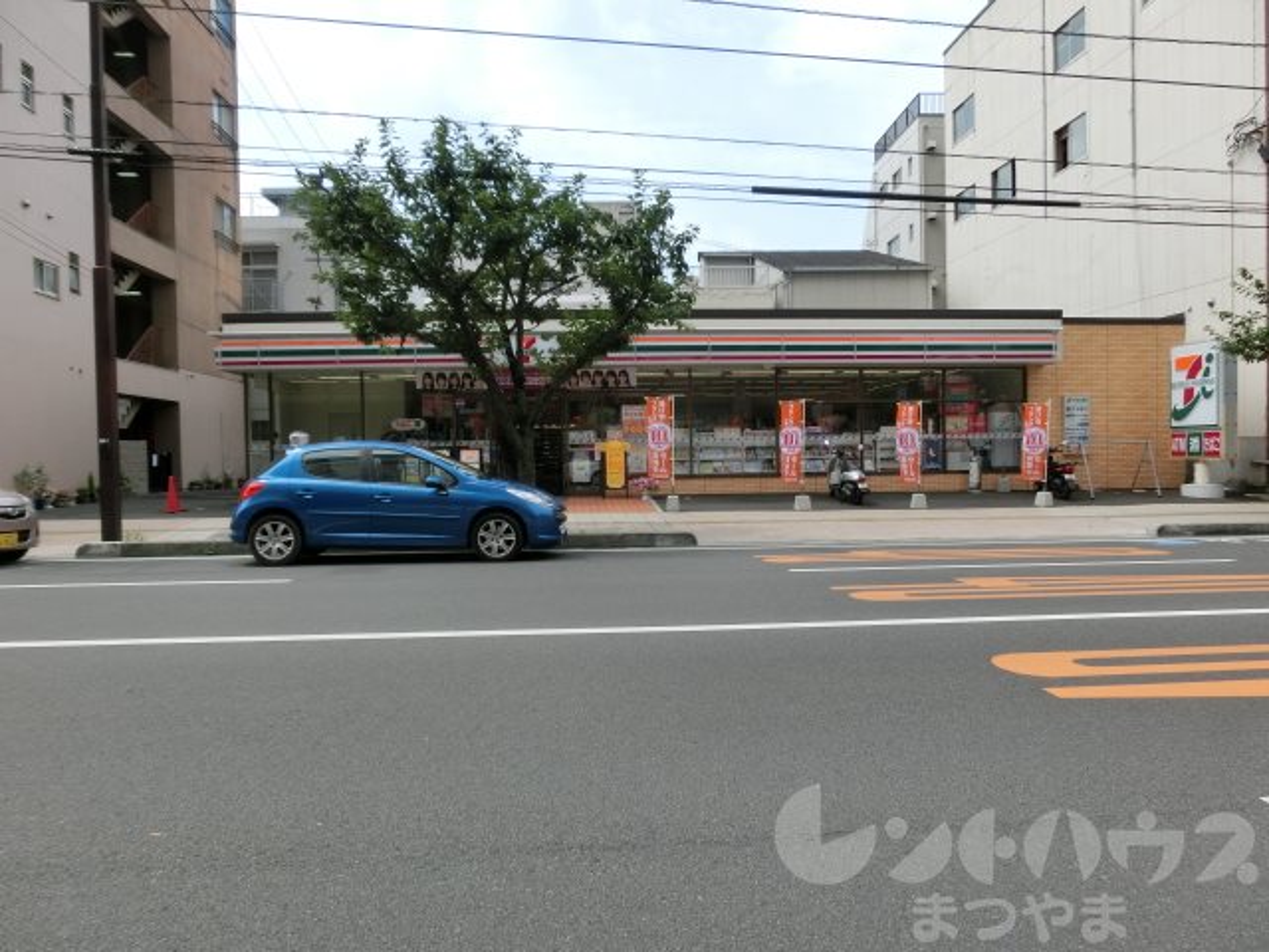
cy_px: 476
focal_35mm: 24
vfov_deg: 56.8
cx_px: 634
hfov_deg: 71.6
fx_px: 880
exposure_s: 1/1000
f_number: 3
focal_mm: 4.24
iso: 80
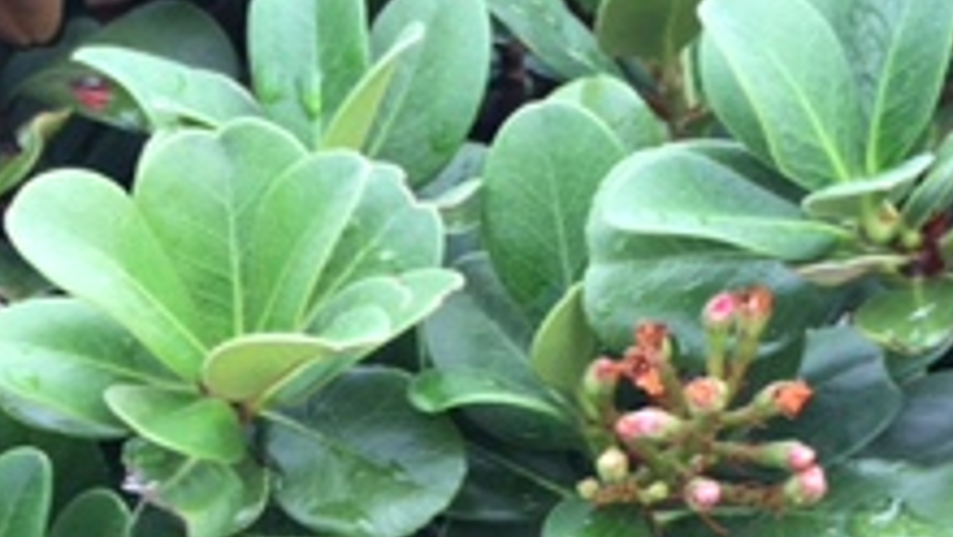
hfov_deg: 22.8
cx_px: 178
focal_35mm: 92
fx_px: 2326
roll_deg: +4.8
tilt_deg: -35.1
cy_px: 814
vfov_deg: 12.5
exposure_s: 1/60
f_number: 2.2
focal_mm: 4.15
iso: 25
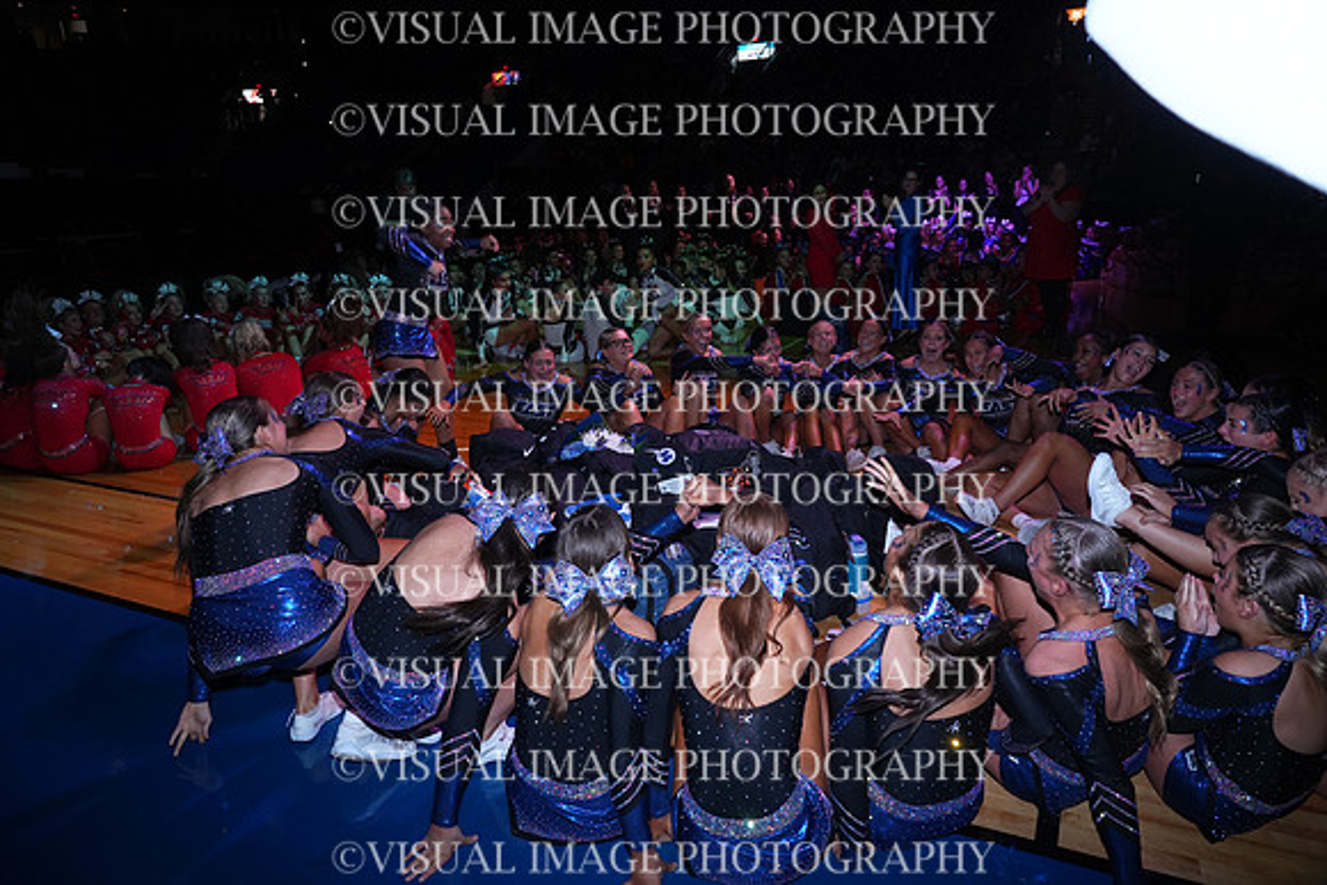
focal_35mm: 24
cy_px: 442
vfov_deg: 53.2
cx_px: 664
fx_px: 885
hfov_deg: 73.7
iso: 1600
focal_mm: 24
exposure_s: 1/250
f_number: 5.6
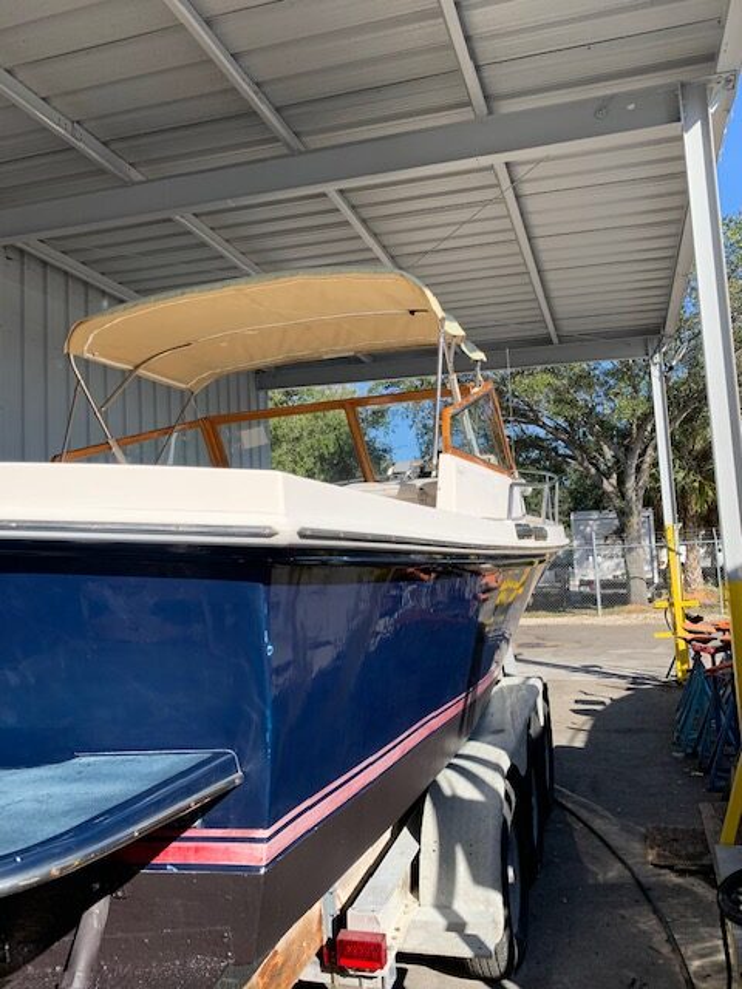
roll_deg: +3.5
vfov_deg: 67.3
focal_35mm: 26
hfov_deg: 53.1
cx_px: 371
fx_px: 743
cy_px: 494
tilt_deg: +9.0
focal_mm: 4.25
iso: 25
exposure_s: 1/1043
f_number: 1.8
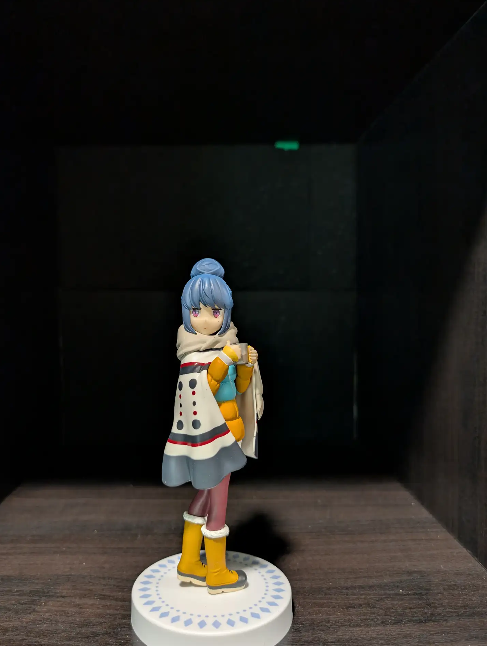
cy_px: 316
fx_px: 505
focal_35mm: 27
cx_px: 218
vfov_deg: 65.2
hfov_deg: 51.4
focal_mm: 6.9
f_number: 1.68
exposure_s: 1/17.1
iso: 41
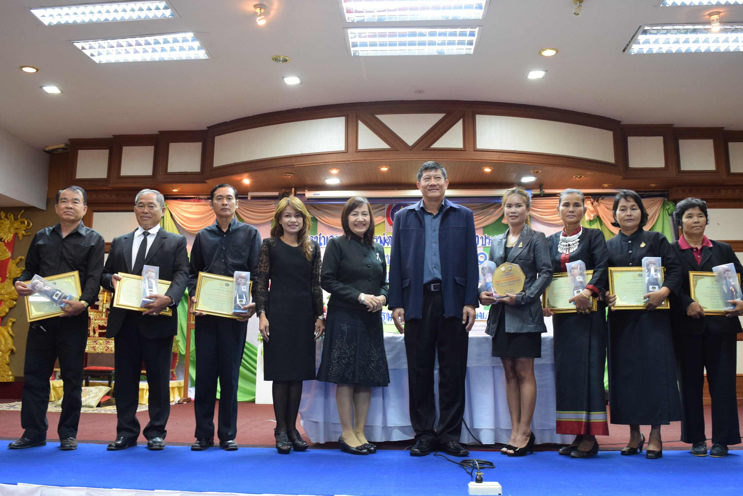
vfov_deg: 40.0
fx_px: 682
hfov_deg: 57.2
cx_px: 372
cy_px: 248
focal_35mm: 33
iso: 1600
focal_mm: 22
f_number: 5.6
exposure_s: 1/13
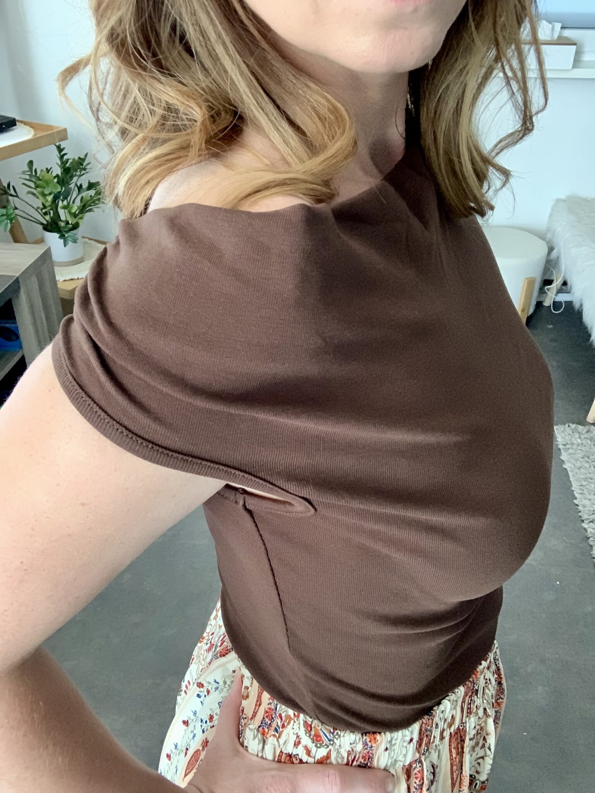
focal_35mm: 32
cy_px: 396
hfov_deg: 44.2
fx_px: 733
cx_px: 298
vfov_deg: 56.8
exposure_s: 1/20
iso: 640
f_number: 2.2
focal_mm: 2.87
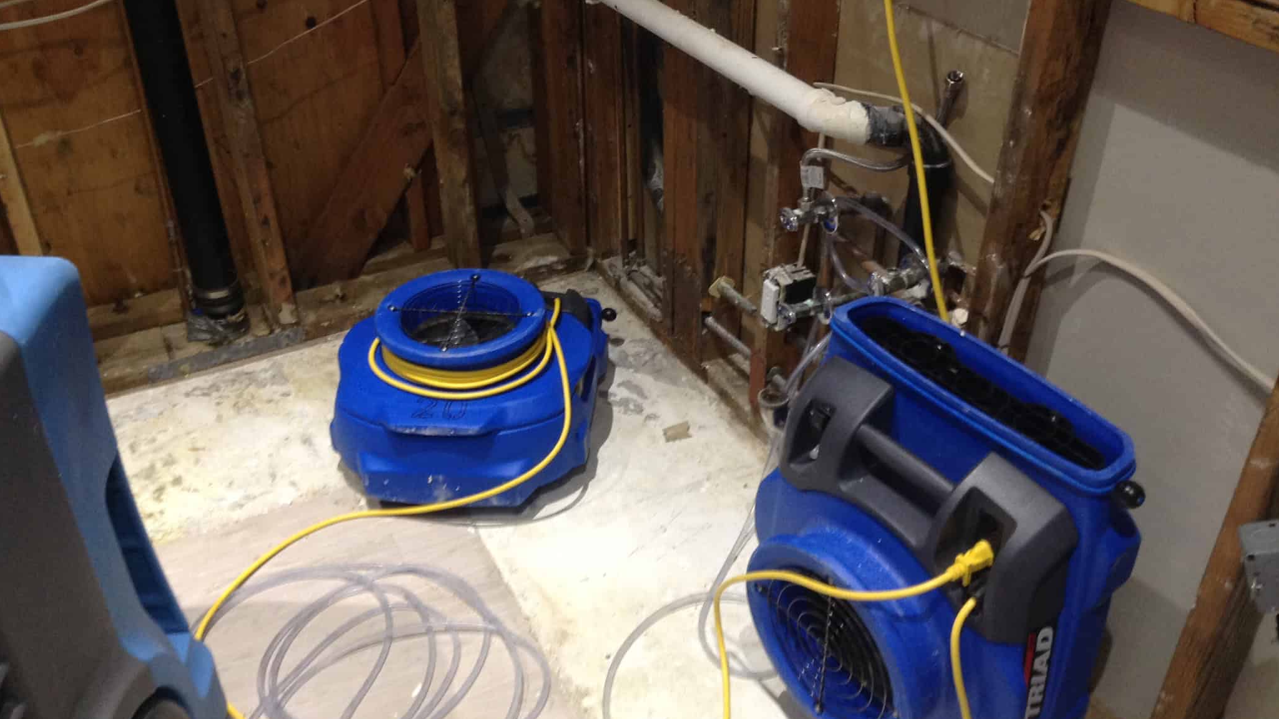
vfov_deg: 32.8
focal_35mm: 36
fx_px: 1221
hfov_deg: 55.3
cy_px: 328
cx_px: 640
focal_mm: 3.3
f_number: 2.4
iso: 100
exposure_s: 1/24
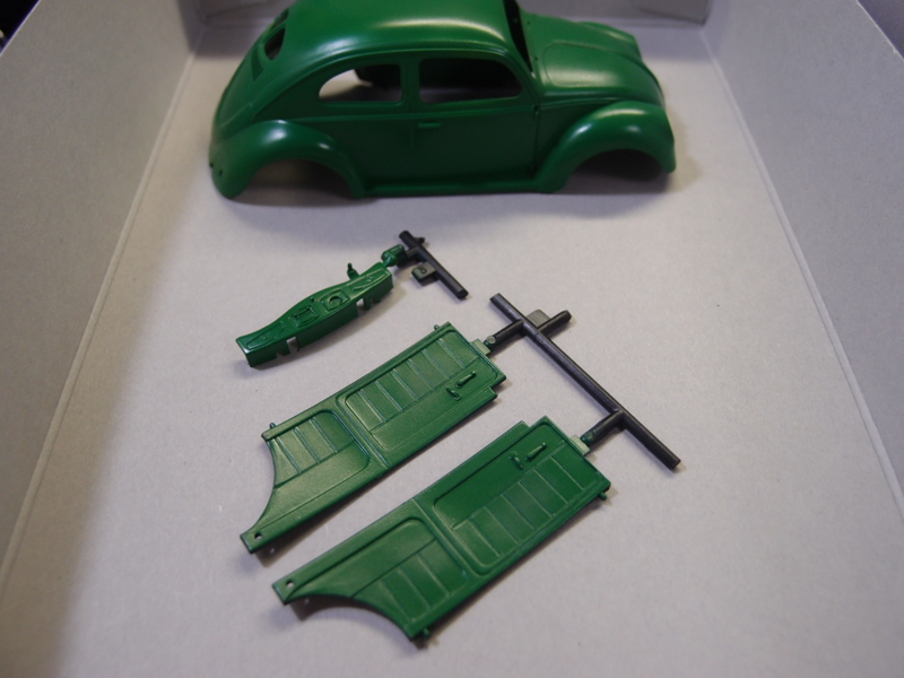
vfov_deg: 49.7
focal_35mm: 28
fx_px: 731
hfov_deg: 63.4
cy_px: 339
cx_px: 452
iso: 100
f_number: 2
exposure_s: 1/80
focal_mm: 6
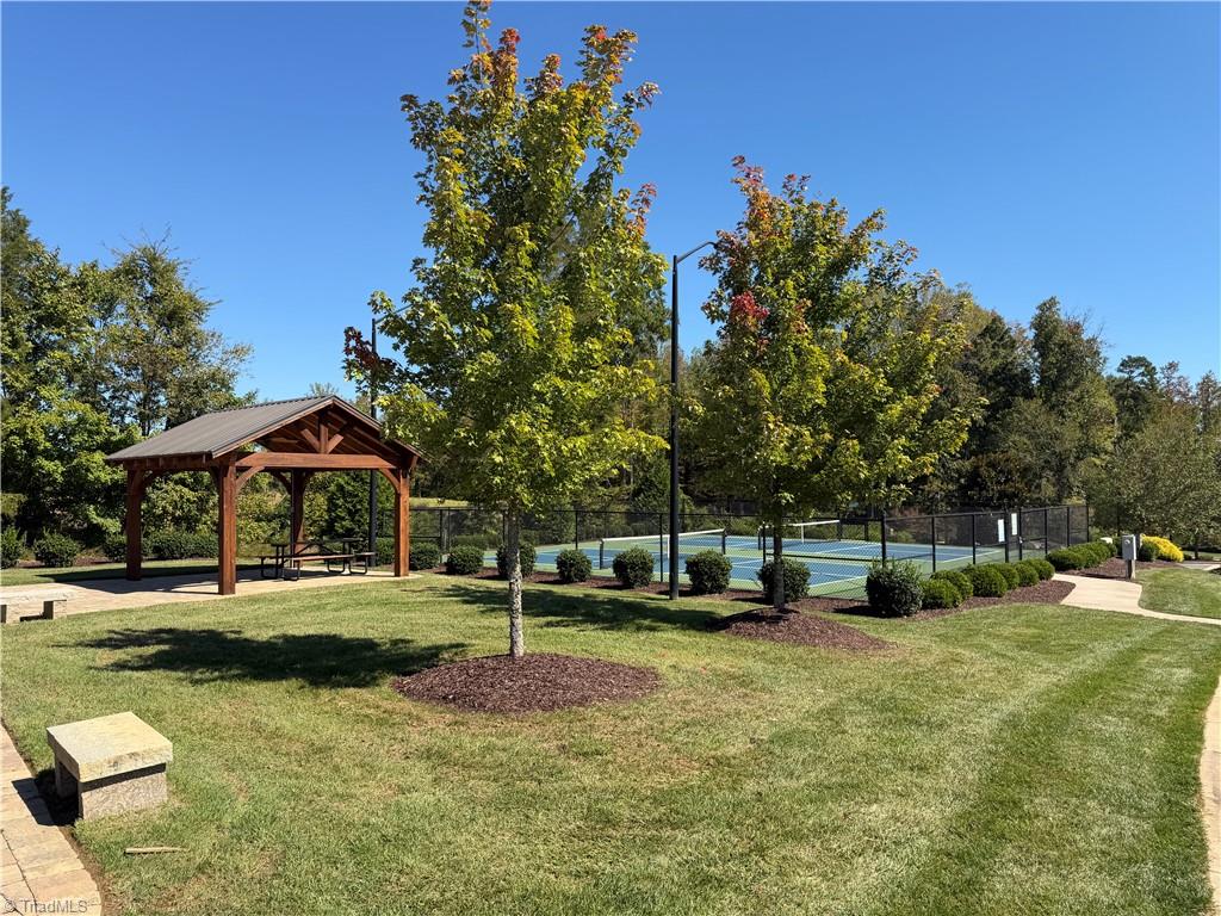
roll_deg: +0.6
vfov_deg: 56.8
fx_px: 847
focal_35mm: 24
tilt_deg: +3.2
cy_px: 458
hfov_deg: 71.6
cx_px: 610
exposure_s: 1/3279
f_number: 1.78
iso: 80
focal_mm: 6.76
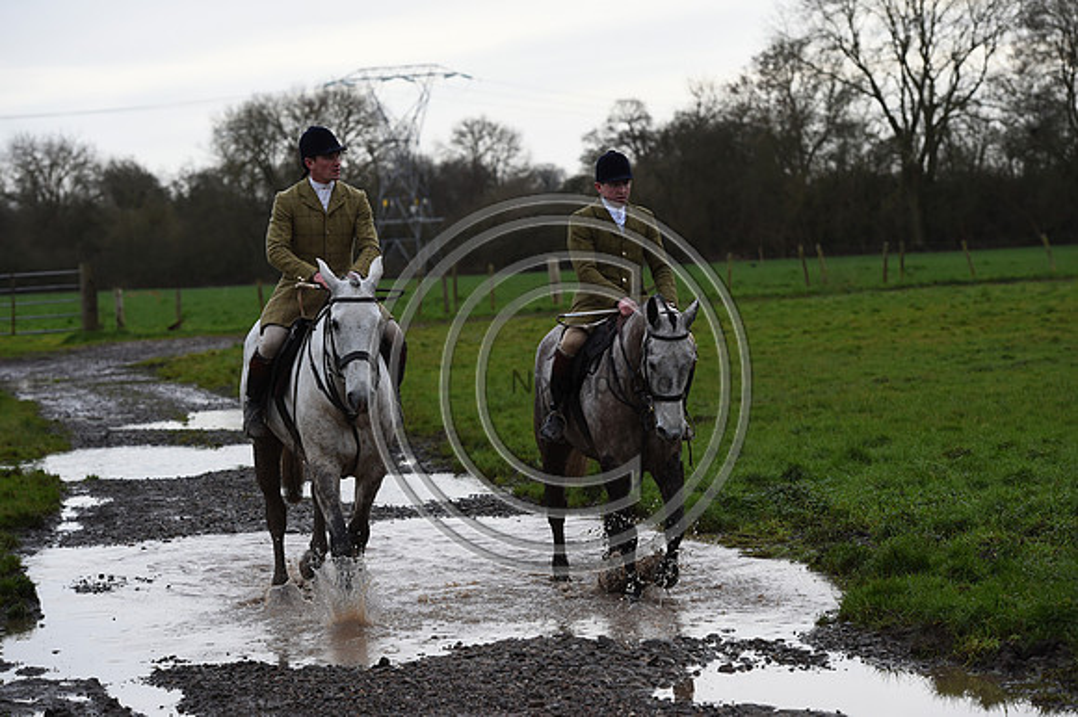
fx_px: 3741
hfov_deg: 16.4
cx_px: 539
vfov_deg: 11.0
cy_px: 358
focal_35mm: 125
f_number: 5.6
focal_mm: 125
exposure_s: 1/1250
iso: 1250
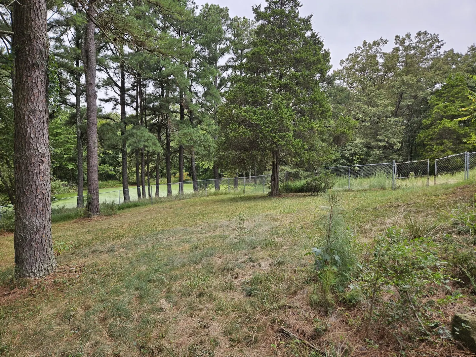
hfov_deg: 73.9
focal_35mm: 23
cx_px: 238
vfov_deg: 58.9
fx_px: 316
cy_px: 178
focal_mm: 5.4
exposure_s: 1/269
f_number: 1.8
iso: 25
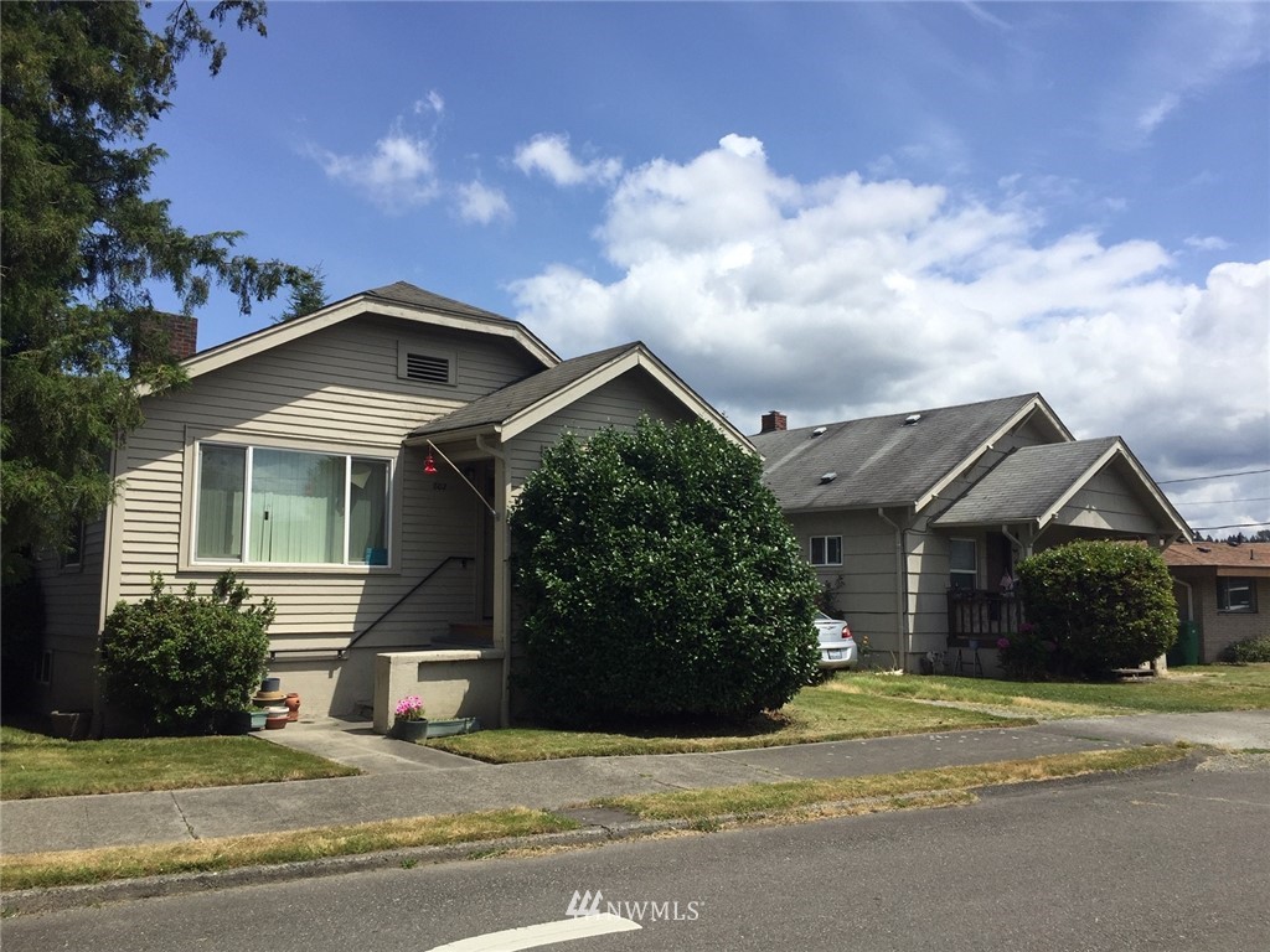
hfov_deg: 61.7
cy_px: 476
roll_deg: -1.2
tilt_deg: +6.1
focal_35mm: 29
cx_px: 635
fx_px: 1064
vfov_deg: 48.2
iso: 32
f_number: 2.2
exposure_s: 1/3049
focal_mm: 4.15
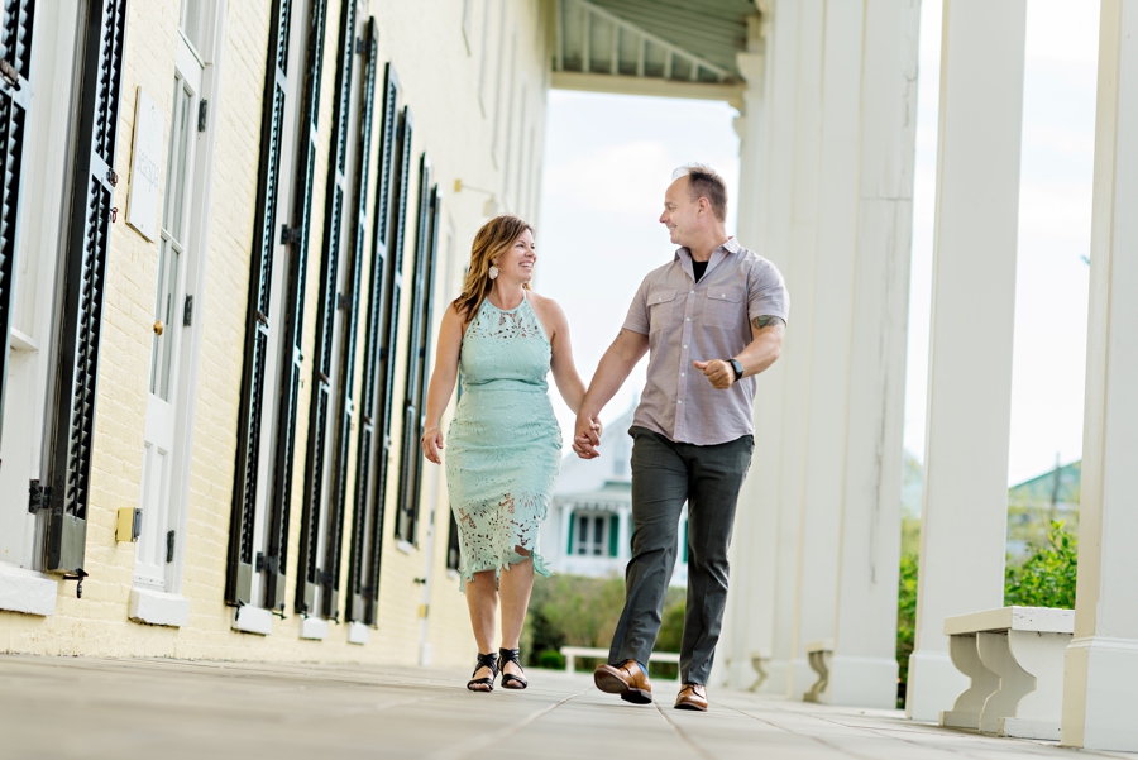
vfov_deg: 16.1
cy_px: 380
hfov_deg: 23.9
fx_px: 2688
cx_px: 569
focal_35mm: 85
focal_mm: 85
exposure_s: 1/1000
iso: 160
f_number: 2.8
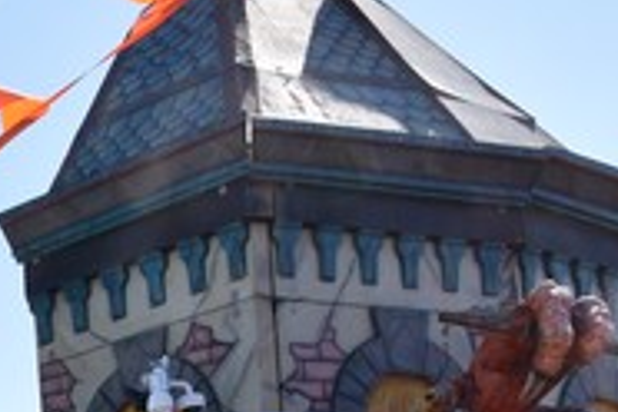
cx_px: -548
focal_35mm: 129
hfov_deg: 13.9
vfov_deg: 9.9
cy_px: 802
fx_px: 2214
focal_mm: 20
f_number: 8
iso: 320
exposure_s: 1/500
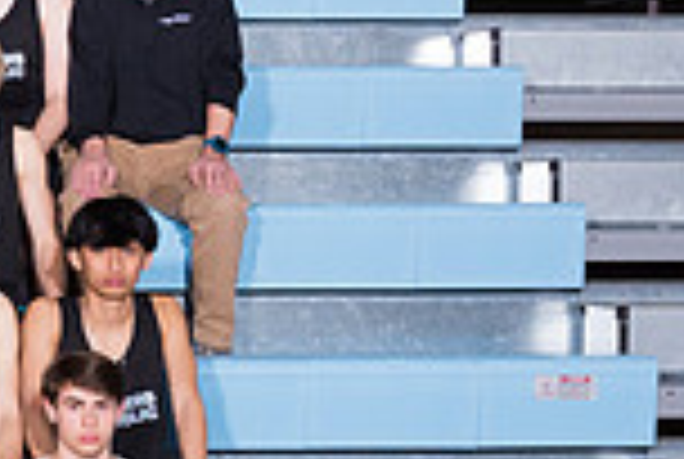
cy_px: 388
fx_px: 3674
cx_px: -512
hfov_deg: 10.1
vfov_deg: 7.1
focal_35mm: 193
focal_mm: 40
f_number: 7.1
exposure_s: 1/250
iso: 500
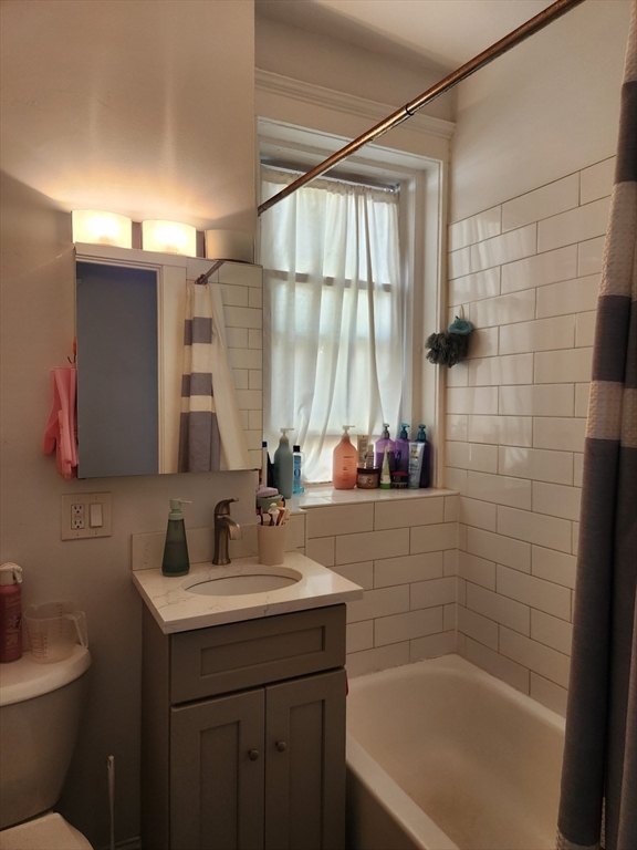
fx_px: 564
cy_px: 425
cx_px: 318
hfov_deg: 58.9
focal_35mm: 23
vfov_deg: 73.9
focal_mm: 5.4
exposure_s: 1/120
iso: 160
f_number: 1.8
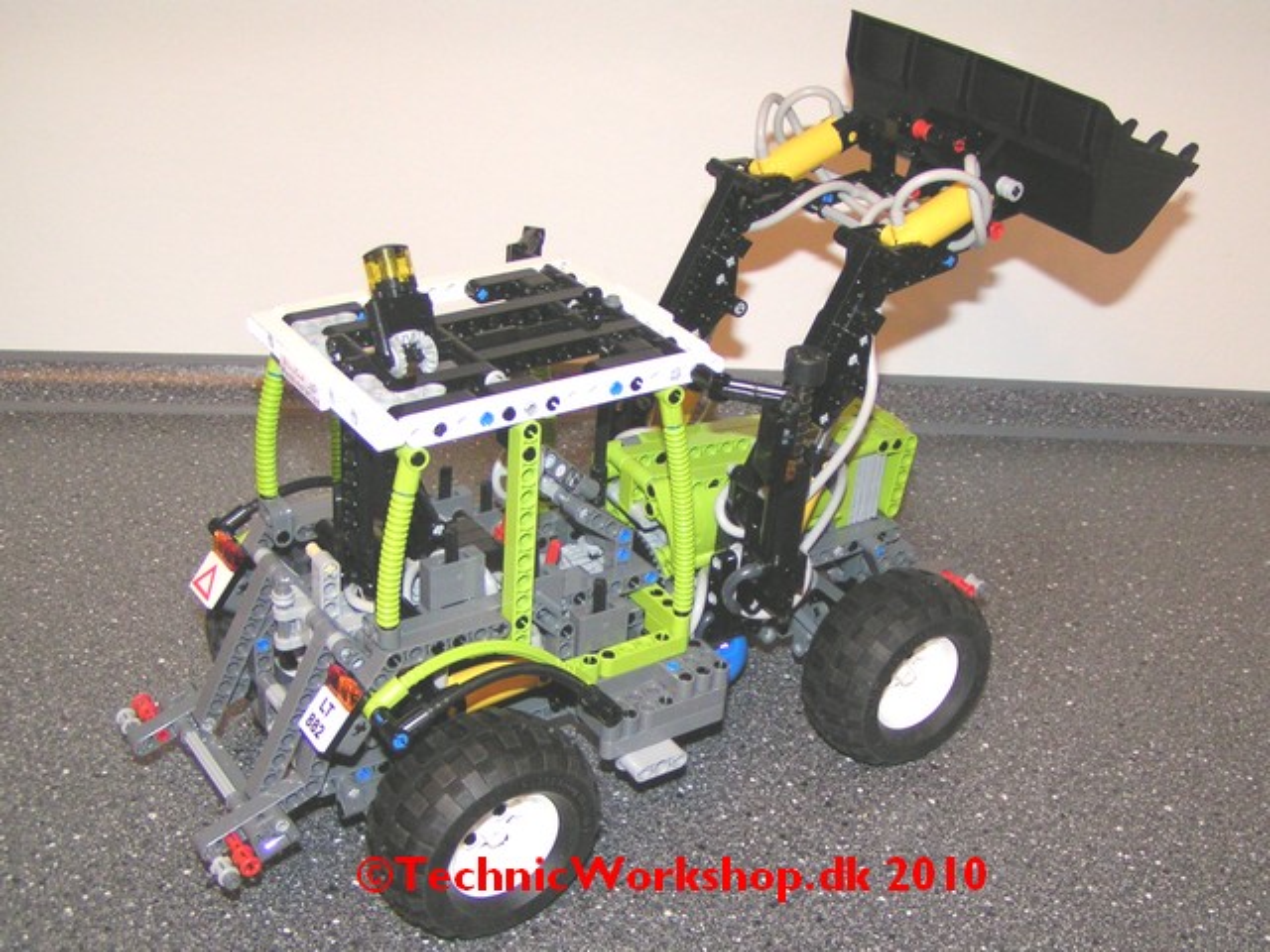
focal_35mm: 38
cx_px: 635
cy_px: 476
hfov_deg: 49.0
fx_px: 1394
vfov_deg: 37.7
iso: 200
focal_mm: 5.8
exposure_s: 1/40
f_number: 2.8
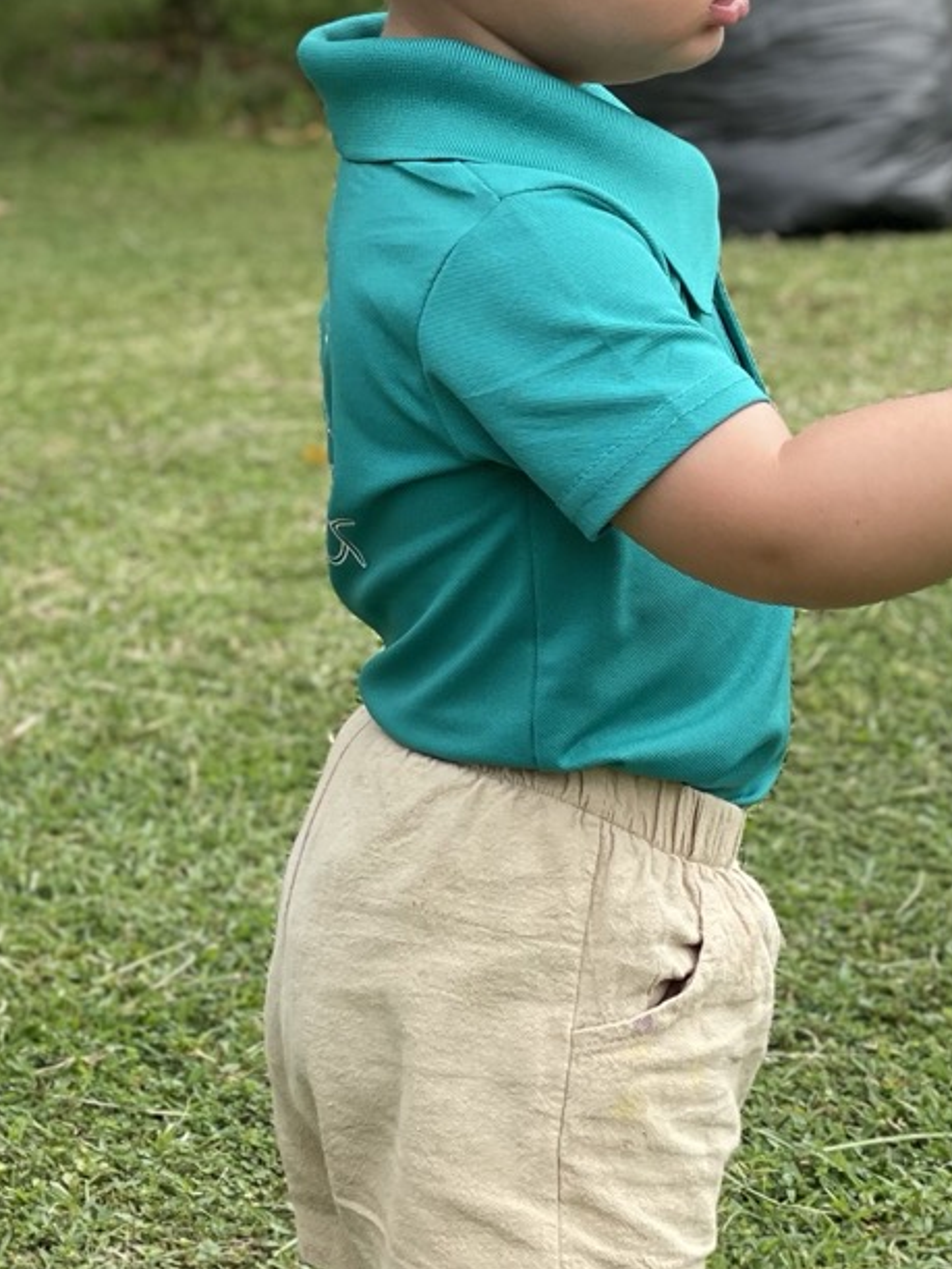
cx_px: 143
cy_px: 236
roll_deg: -1.1
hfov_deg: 12.4
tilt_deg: -8.8
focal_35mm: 119
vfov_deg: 16.4
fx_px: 4364
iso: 25
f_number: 2
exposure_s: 1/578
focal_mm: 6
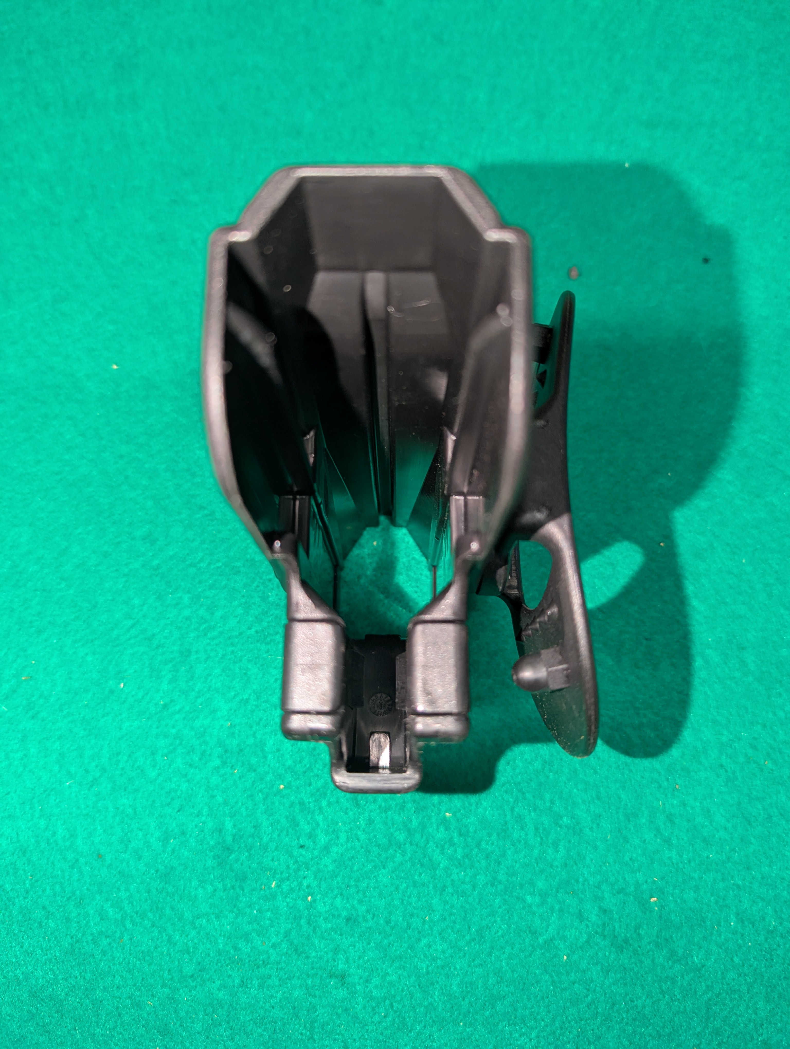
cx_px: 395
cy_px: 524
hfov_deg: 56.9
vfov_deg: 71.5
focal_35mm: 24
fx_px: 728
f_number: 1.85
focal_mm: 6.81
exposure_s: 1/50
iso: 165
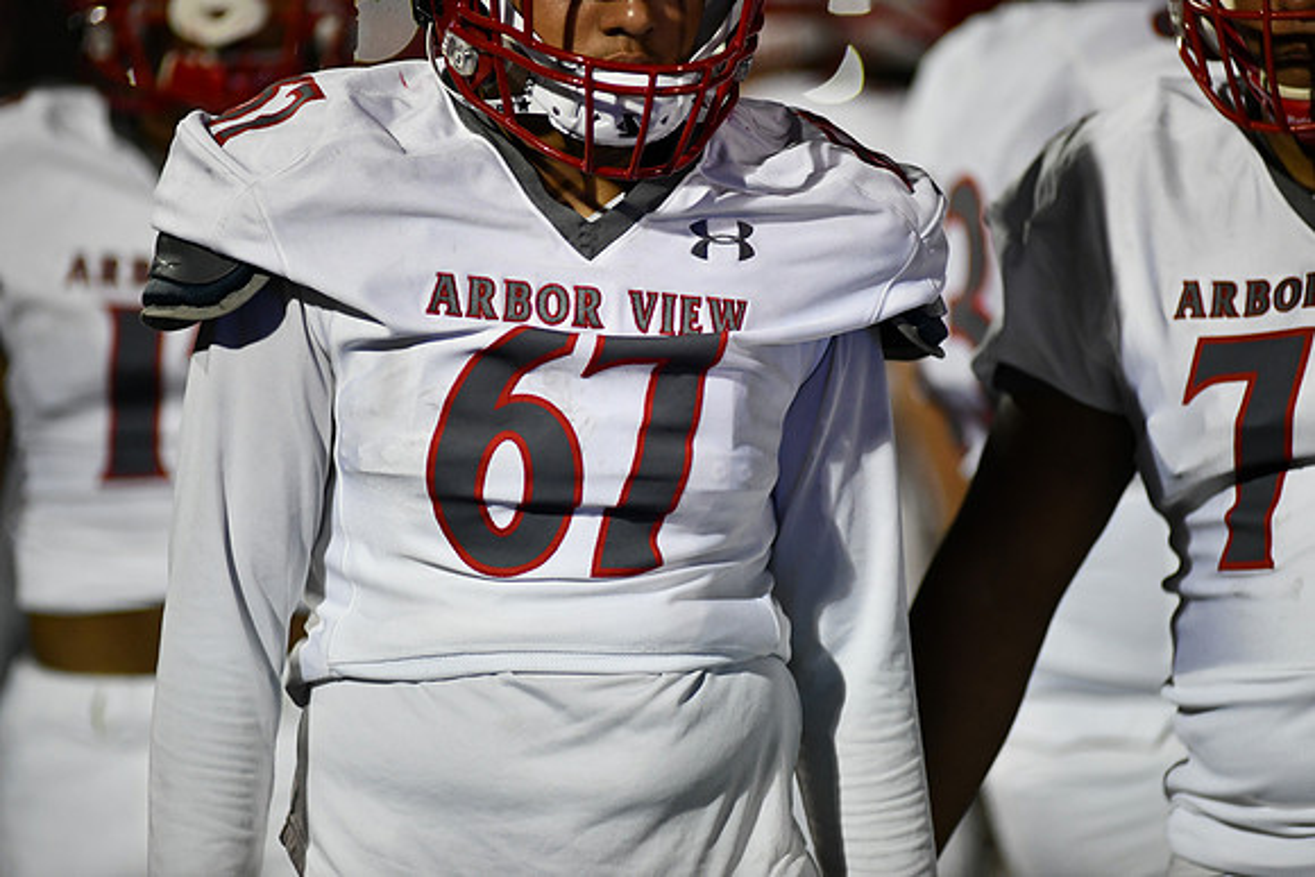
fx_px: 10960
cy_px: 438
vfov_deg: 4.6
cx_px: 658
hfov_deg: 6.9
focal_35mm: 300
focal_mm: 300
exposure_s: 1/1000
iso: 3200
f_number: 2.8
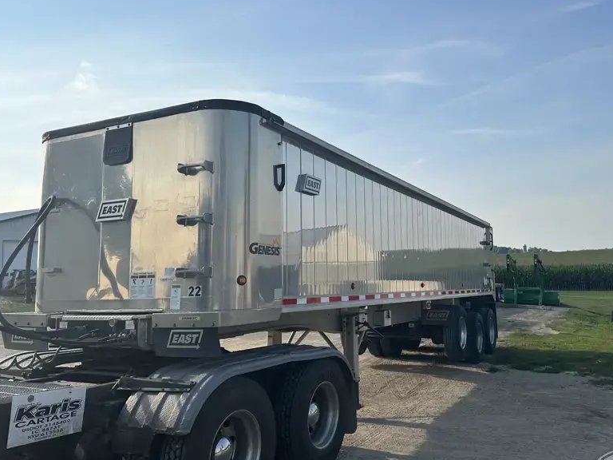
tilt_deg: +5.3
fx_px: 531
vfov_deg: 46.8
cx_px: 353
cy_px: 212
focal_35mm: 30
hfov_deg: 59.7
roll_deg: +1.6
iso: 80
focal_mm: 6.86
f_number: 1.78
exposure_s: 1/5525
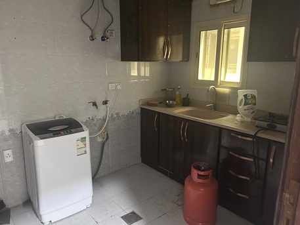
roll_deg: -1.4
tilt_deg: -12.8
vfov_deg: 53.1
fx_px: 225
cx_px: 150
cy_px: 112
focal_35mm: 26
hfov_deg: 67.3
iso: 500
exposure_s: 1/40
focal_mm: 5.7
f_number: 1.5
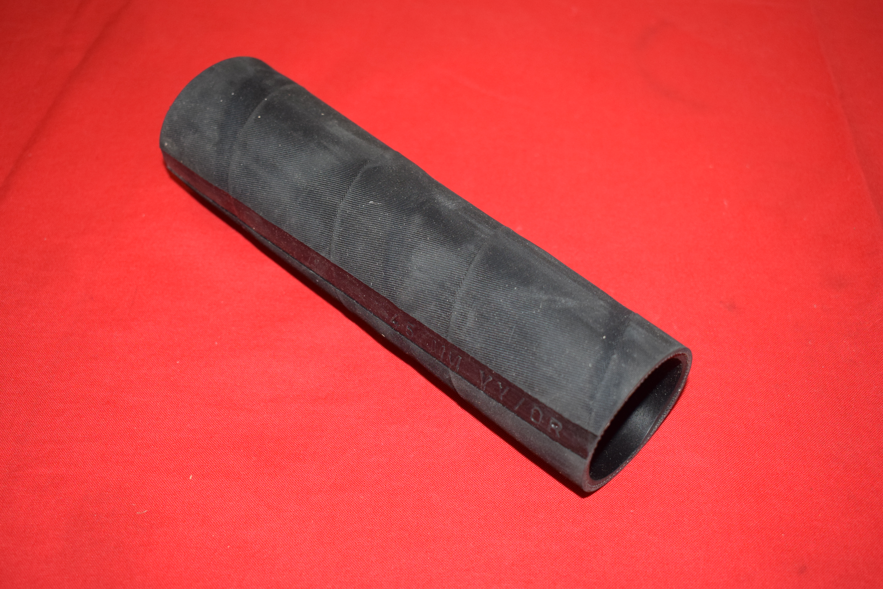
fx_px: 1104
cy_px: 294
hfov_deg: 43.6
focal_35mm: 45
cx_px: 442
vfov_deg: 29.9
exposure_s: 1/200
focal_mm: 30
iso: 1250
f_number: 5
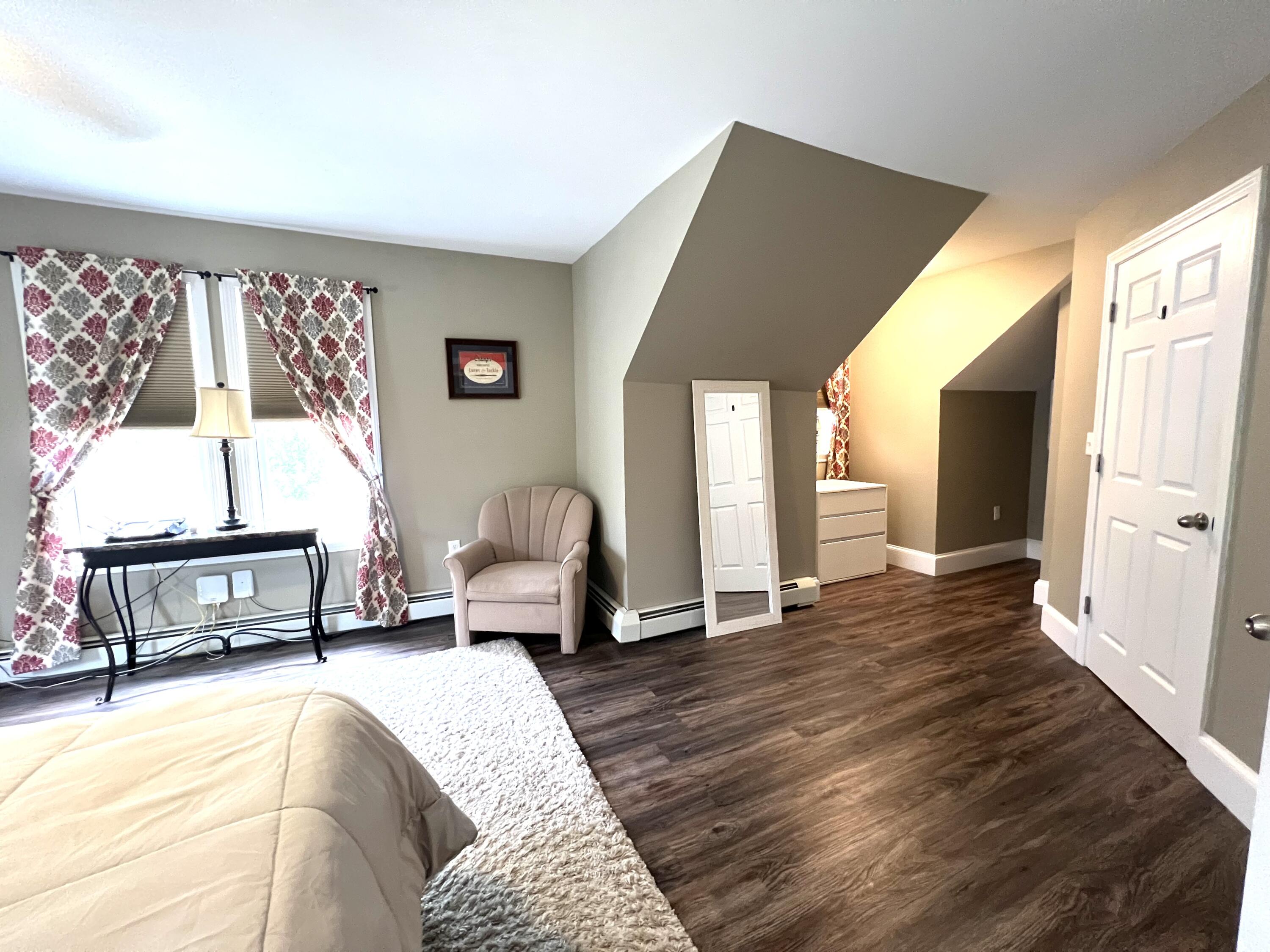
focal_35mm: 13
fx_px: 477
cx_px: 635
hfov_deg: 106.2
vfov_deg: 89.9
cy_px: 476
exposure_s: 1/60
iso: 400
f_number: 1.8
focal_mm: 1.57
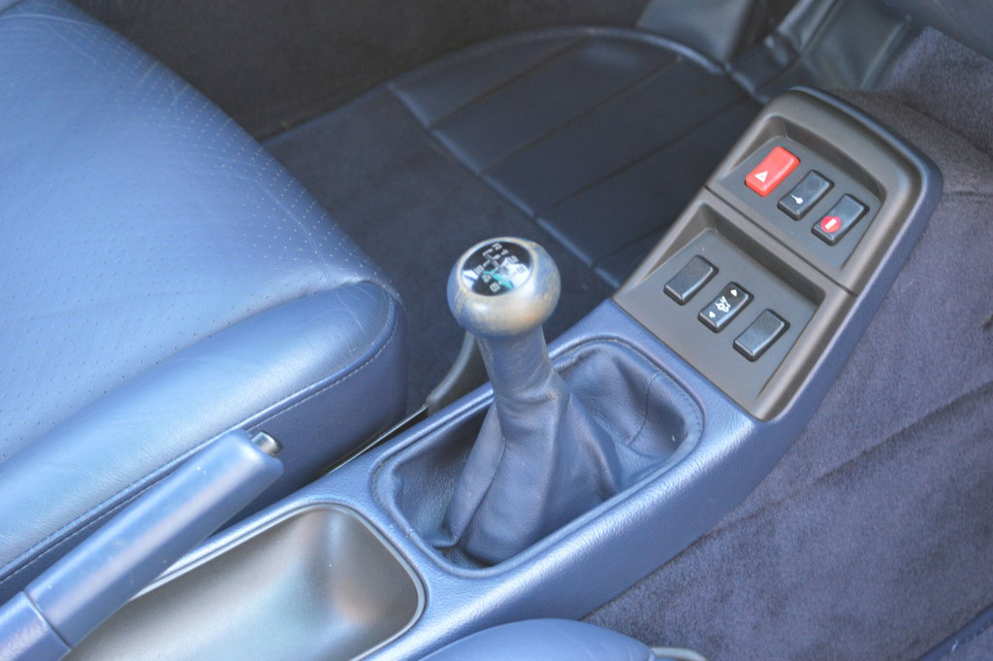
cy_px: 330
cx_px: 496
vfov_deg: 18.9
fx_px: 1984
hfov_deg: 28.1
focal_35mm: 72
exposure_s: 1/15
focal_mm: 48
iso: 1100
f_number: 5.3
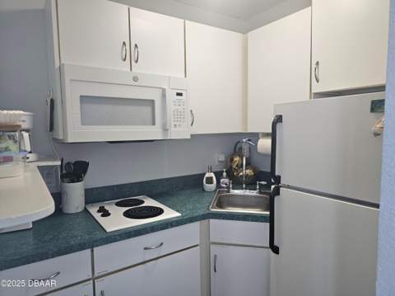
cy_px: 148
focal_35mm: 23
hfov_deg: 74.0
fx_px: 262
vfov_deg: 58.8
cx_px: 198
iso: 200
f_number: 1.7
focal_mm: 6.3
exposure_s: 1/120
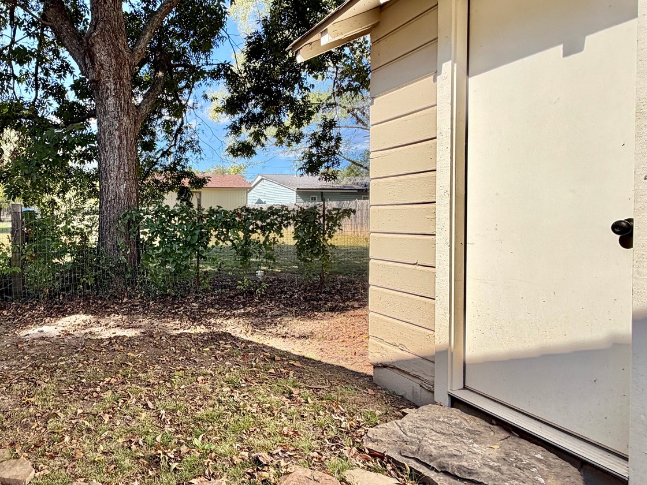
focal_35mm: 24
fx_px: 449
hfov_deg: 67.1
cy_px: 234
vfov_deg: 56.8
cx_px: 162
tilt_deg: +3.0
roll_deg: -1.4
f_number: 2.2
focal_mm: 2.22
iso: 50
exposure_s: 1/502
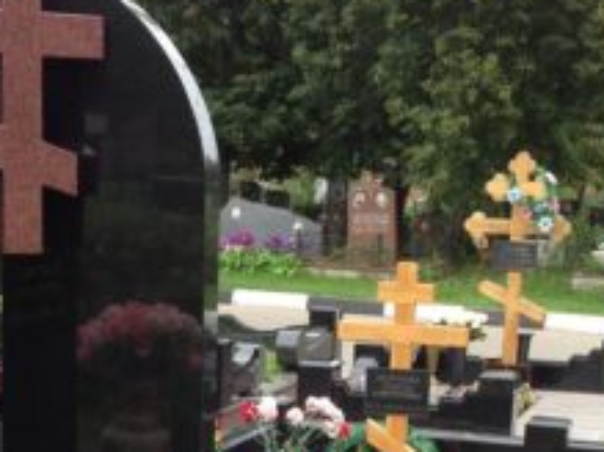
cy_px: 546
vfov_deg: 14.6
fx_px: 1709
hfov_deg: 20.0
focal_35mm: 98
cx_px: 259
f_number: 2.4
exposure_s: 1/186
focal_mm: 4.13
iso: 50
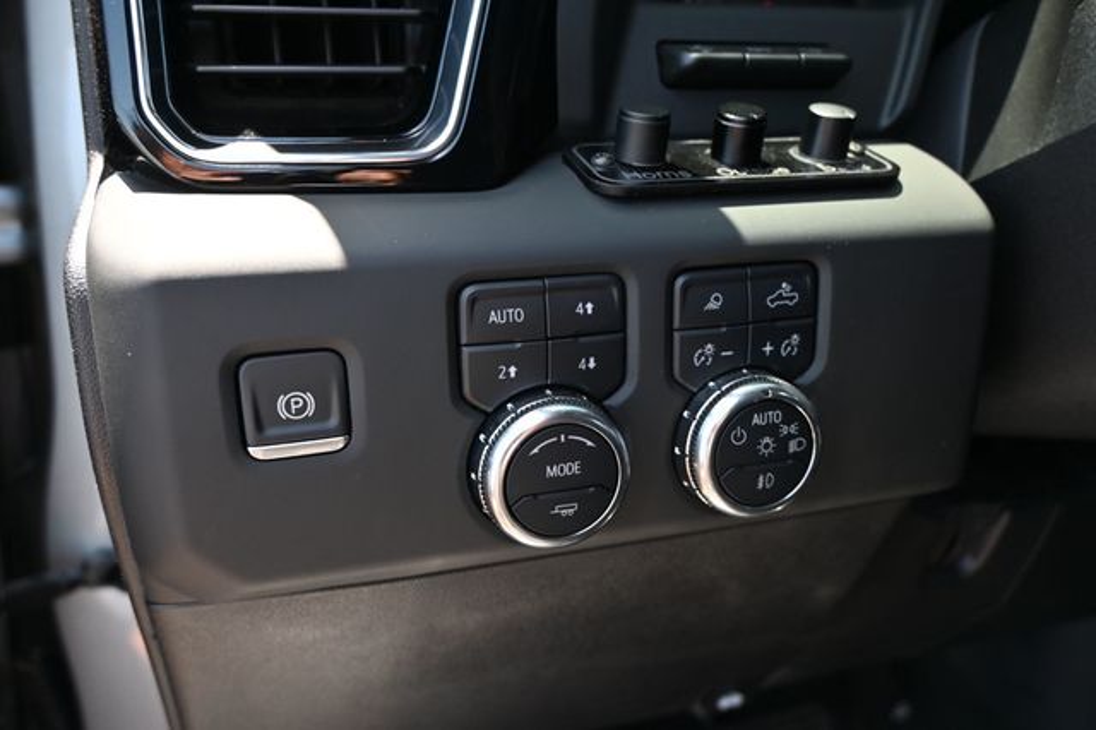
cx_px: 548
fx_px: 890
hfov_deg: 63.2
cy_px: 365
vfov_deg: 44.6
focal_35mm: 29
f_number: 3.8
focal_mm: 19.5
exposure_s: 1/250
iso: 400
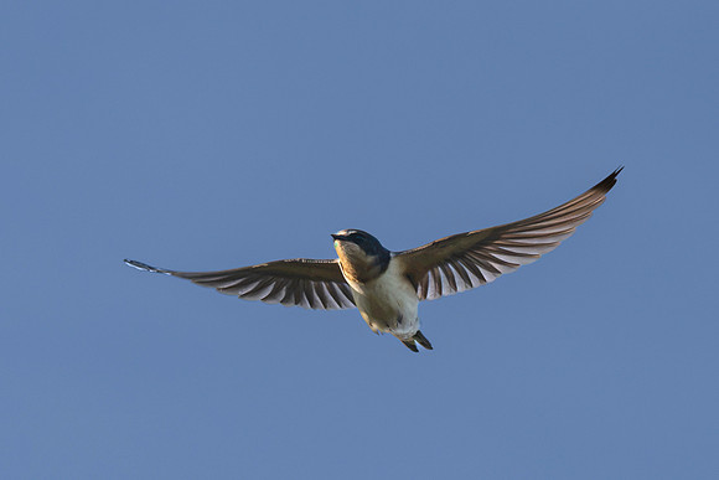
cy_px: 366
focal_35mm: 792
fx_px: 15820
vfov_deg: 1.7
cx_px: 279
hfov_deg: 2.6
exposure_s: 1/3200
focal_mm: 230
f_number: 6.3
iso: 500
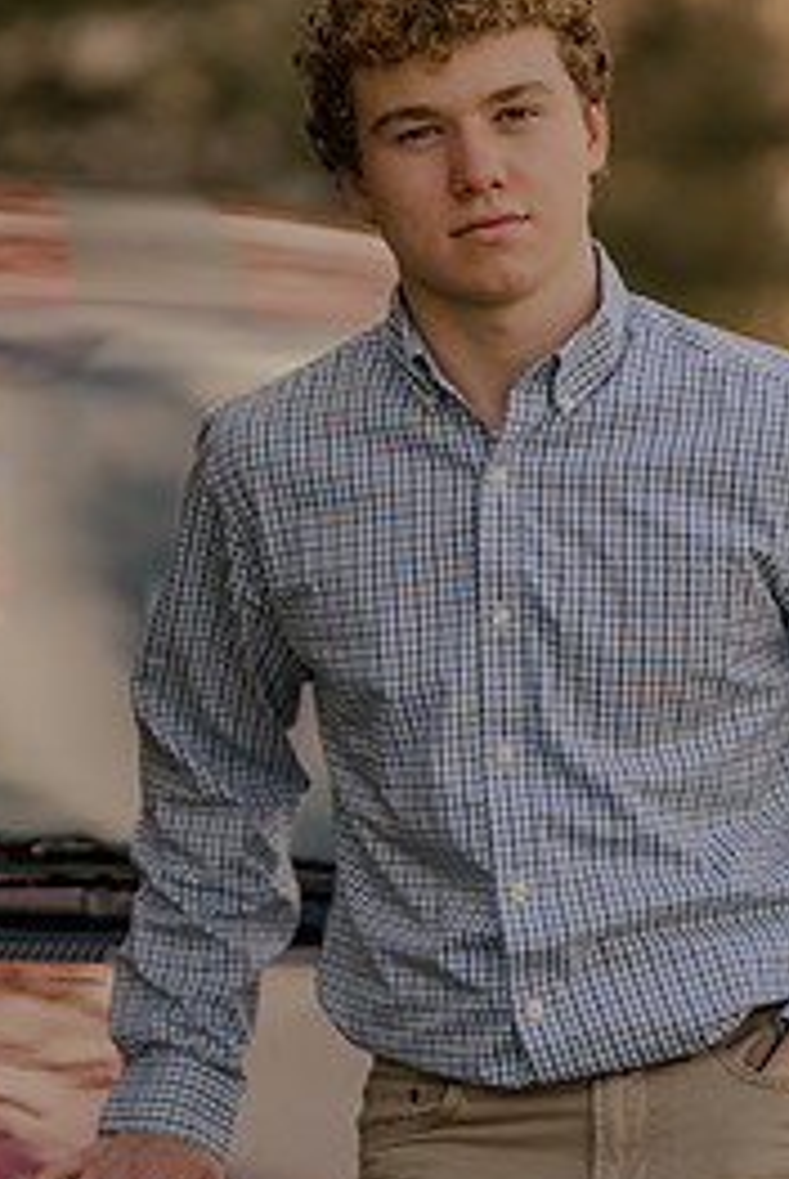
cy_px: 529
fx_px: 7115
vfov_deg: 9.5
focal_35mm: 217
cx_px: 498
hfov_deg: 6.3
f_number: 1.4
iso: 100
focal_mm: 85
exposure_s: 1/800
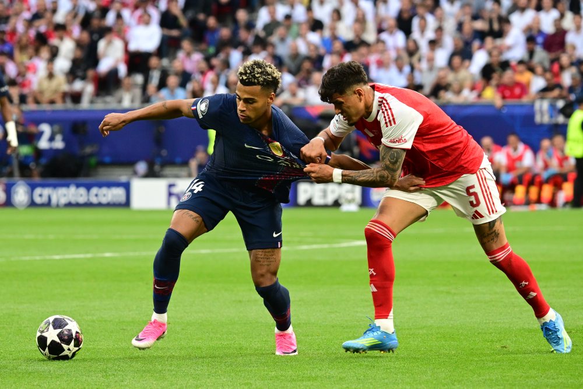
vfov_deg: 6.2
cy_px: 194
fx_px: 3563
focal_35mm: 220
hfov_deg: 9.4
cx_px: 292
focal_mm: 220
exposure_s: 1/1000
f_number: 5
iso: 2000
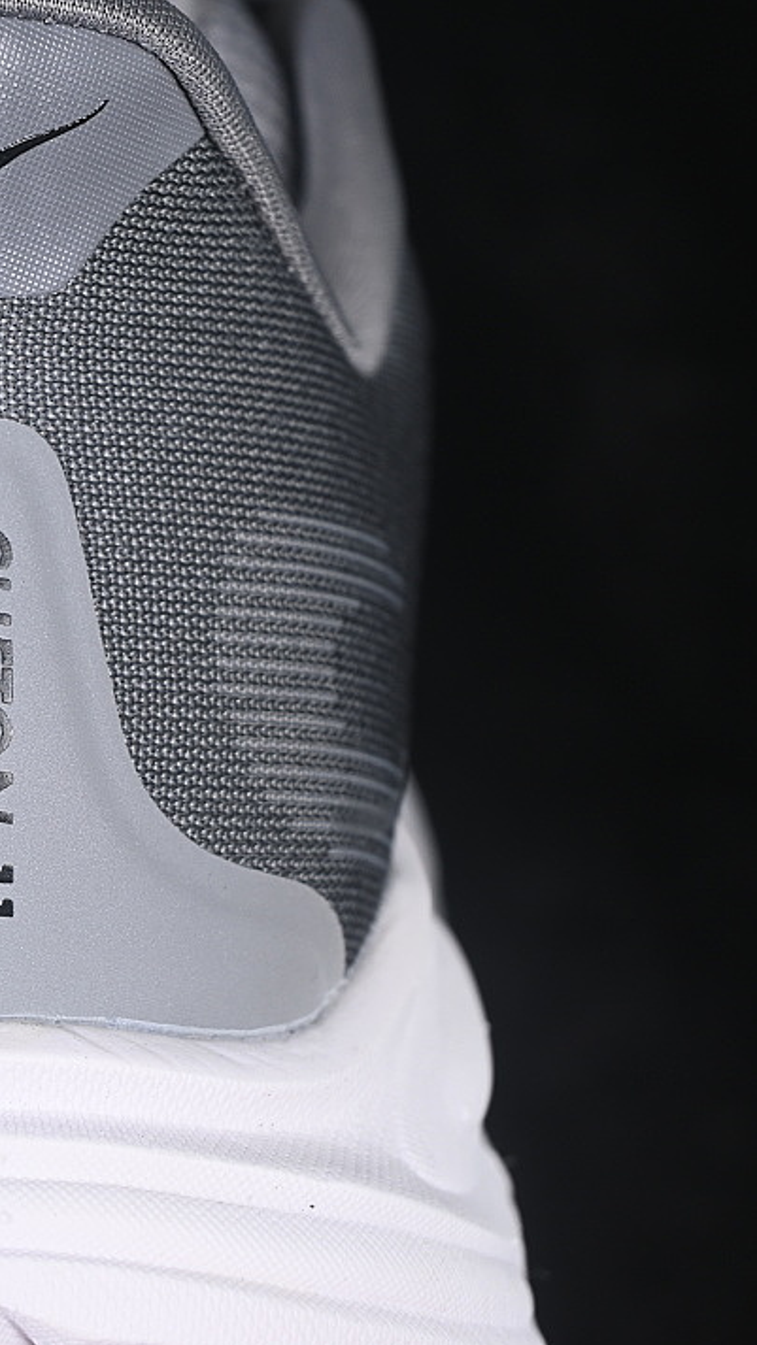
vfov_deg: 18.0
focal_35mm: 119
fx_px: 4247
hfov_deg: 10.1
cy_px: 677
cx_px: -42
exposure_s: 1/80
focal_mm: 50
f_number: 7.1
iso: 160
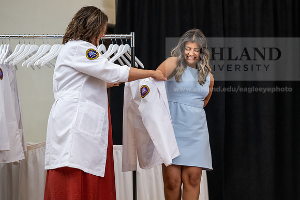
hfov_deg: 15.8
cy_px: 100
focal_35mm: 130
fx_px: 1084
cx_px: 150
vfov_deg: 10.6
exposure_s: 1/200
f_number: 3.5
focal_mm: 130
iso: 1600
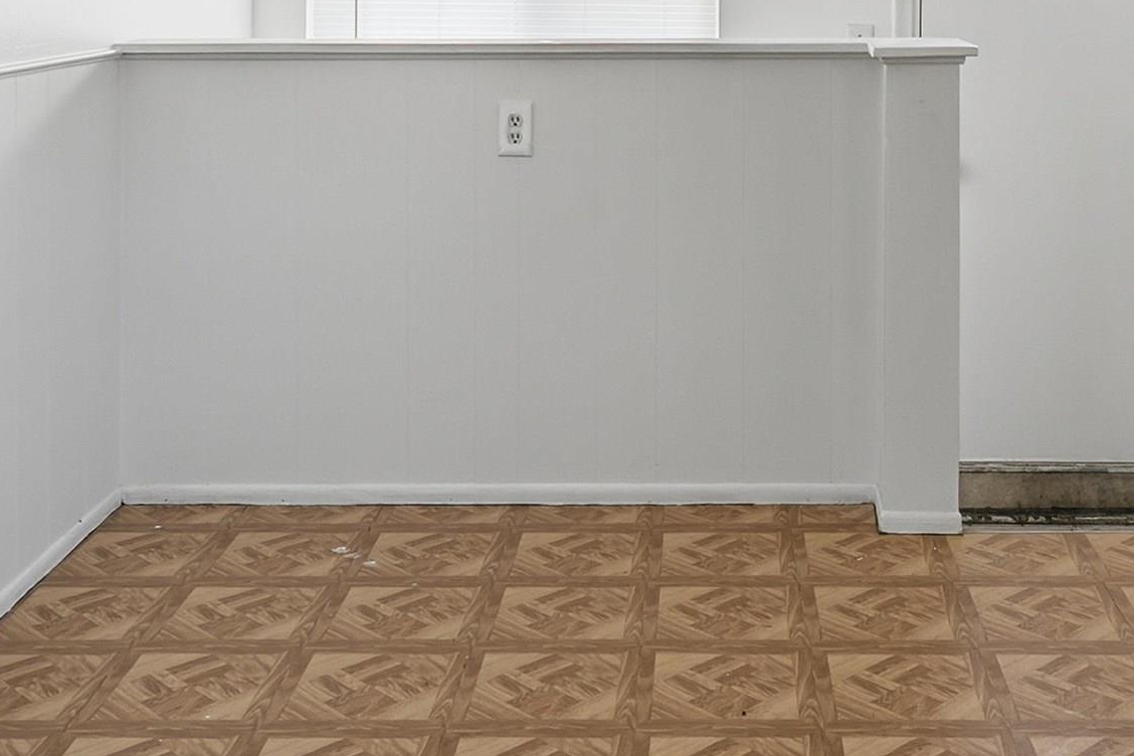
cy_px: -5
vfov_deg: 26.1
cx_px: 733
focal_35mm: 49
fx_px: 1543
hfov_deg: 40.0
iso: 200
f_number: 8
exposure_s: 1/100
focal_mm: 18
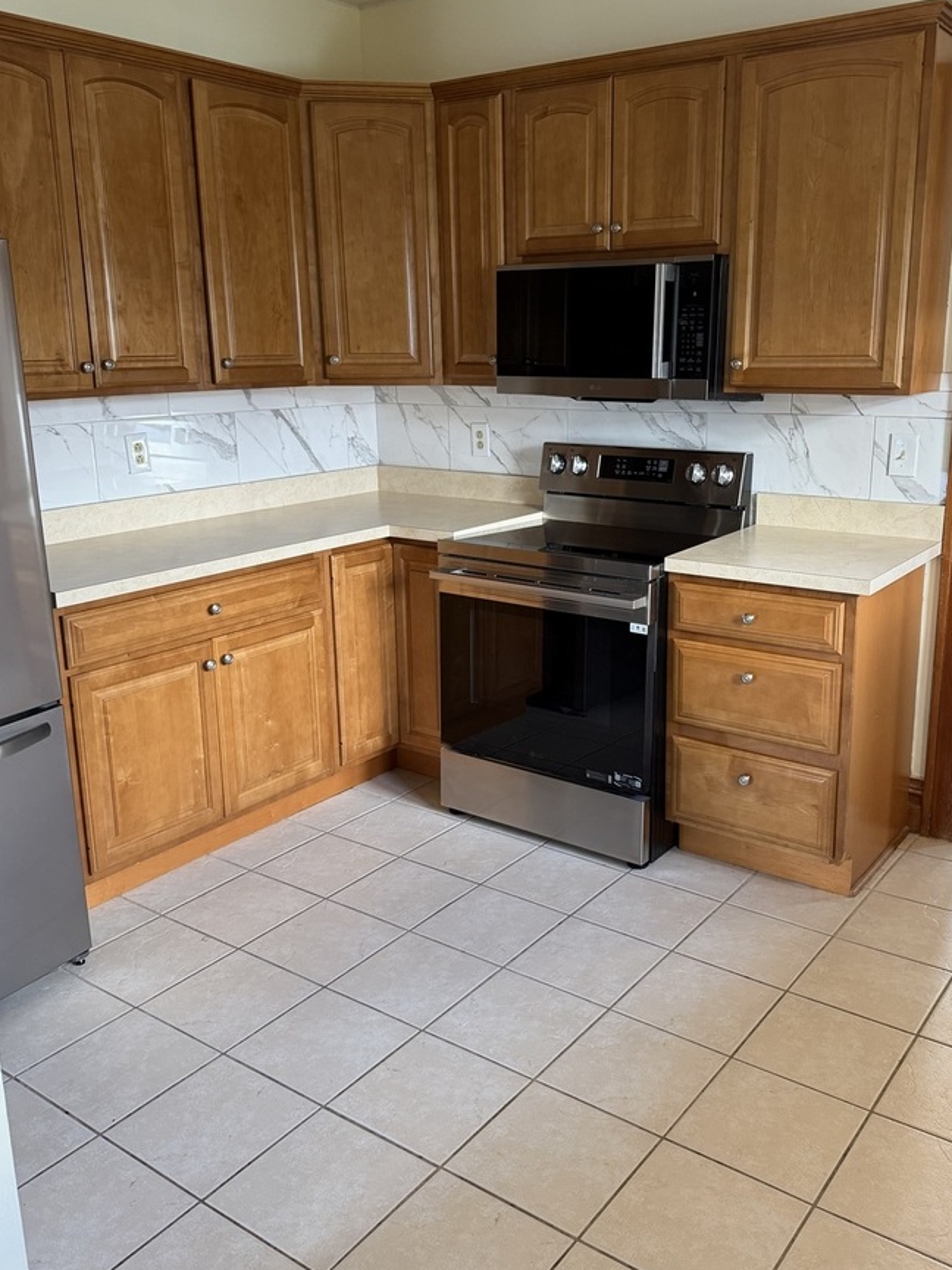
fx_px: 1100
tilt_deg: -14.8
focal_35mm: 30
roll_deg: +0.5
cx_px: 536
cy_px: 595
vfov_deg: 59.9
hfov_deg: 46.7
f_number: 1.78
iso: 250
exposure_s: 1/60
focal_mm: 6.76
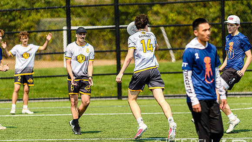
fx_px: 2493
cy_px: 61
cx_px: 135
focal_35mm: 373
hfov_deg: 5.8
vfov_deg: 3.3
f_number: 3.2
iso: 100
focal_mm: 200
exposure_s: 1/1000
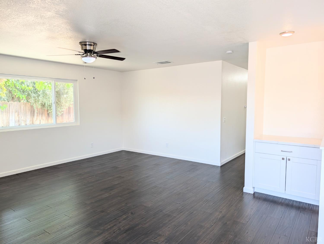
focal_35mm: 24
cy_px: 122
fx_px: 225
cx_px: 162
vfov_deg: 56.9
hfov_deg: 71.5
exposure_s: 1/186
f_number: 1.68
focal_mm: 6.9
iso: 20
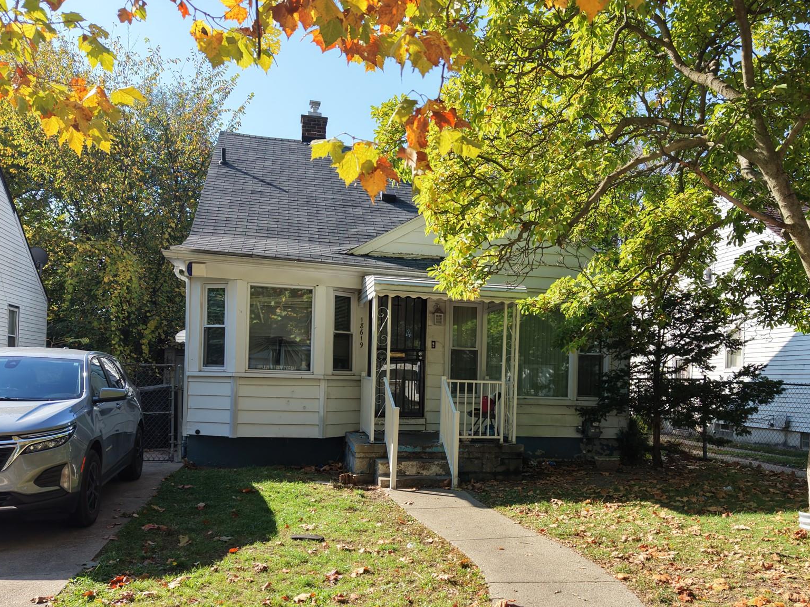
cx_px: 466
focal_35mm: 32
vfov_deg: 43.8
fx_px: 749
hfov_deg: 56.6
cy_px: 379
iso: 330
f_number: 1.8
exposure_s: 1/2500
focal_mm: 8.67
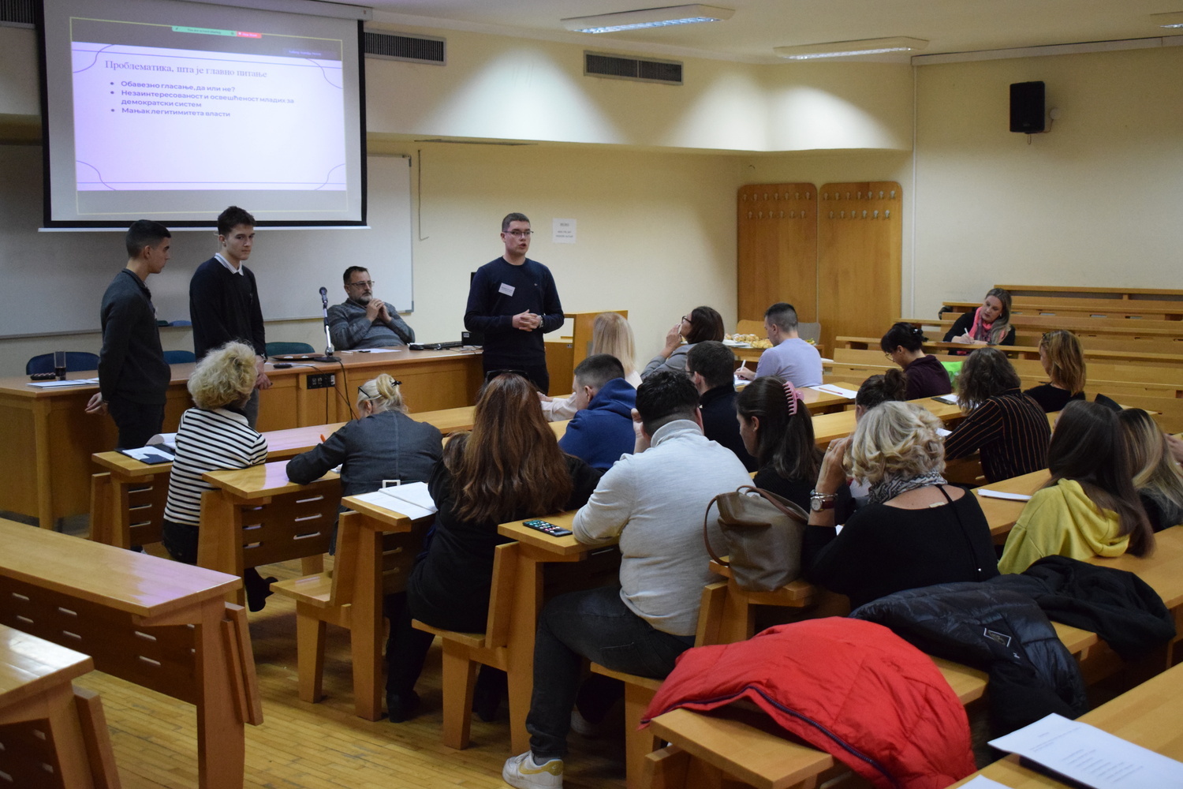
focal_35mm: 48
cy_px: 394
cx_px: 592
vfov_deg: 28.1
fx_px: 1577
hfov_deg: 41.1
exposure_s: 1/125
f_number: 4.5
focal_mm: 32
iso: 4000
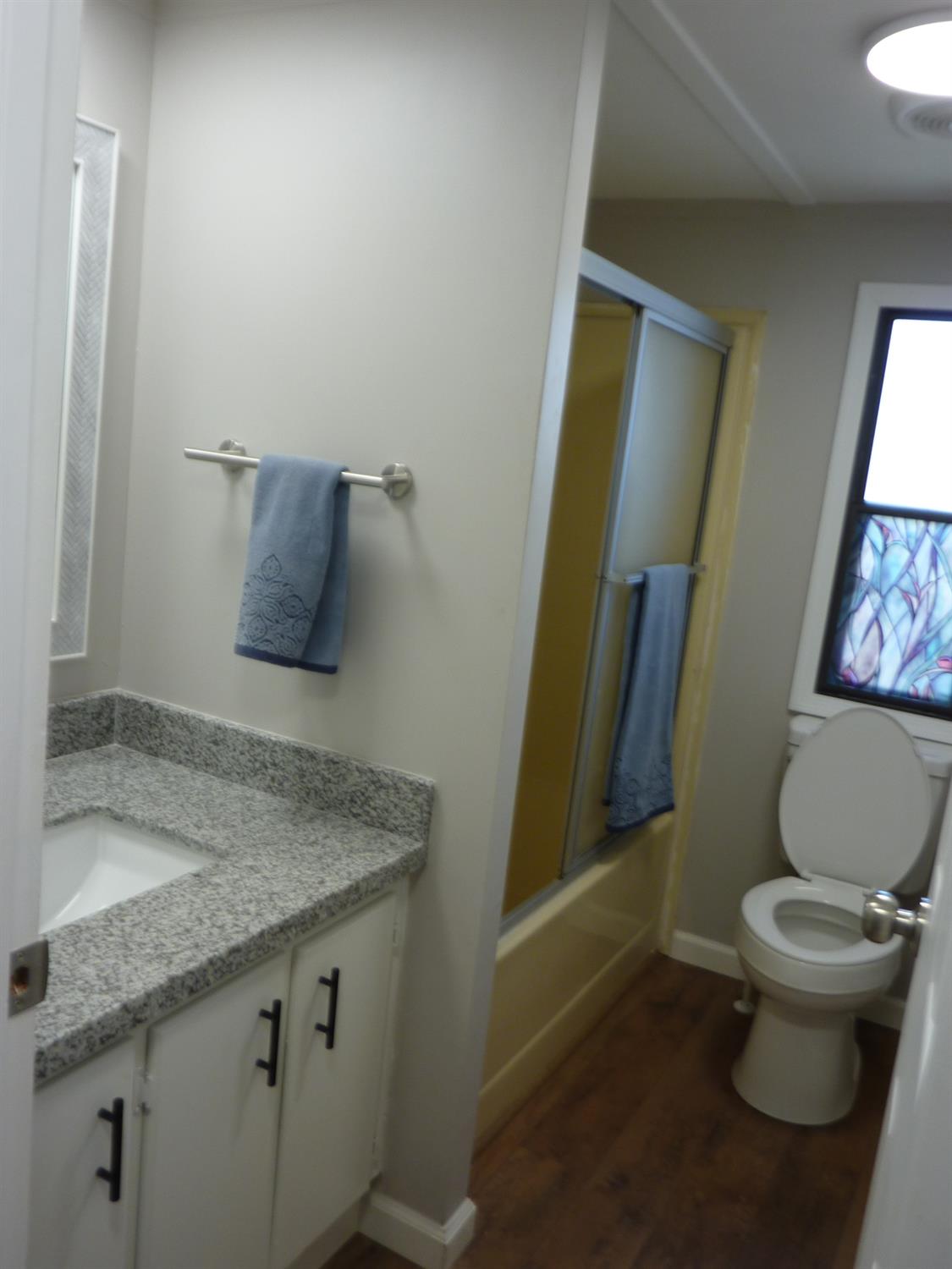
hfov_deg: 48.2
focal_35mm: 29
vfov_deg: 61.7
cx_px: 476
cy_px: 634
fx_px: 1063
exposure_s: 1/30
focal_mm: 4.7
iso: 80
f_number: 3.4
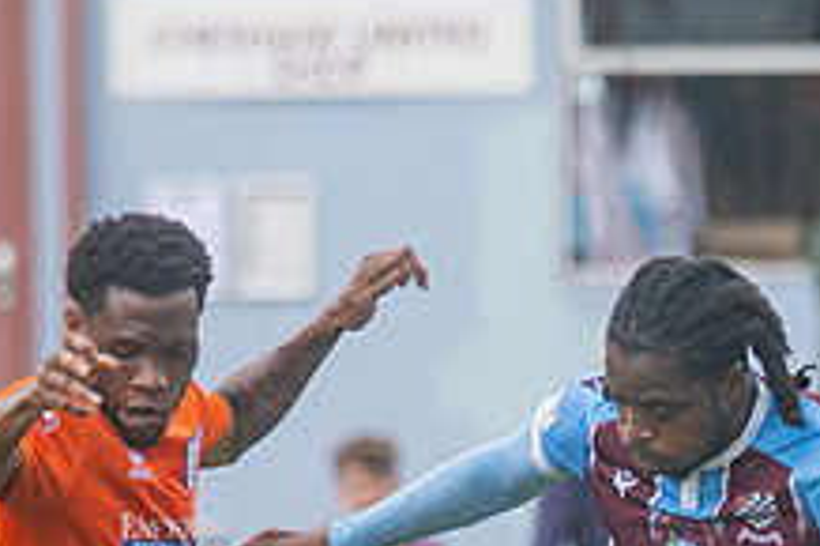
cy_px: 688
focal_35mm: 1907
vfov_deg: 0.7
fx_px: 43403
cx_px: 493
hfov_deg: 1.1
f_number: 2.8
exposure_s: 1/1250
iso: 360
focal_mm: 220
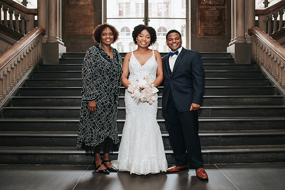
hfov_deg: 52.5
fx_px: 289
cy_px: 95
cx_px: 147
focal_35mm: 36
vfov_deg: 36.5
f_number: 3.2
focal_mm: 35
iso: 1000
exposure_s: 1/125
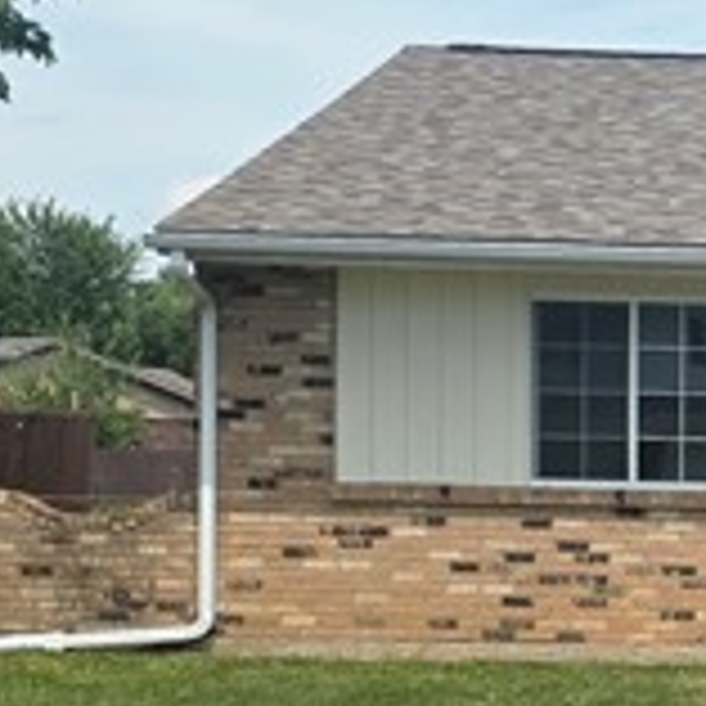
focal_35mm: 133
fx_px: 3069
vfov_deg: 13.0
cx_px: 1354
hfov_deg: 11.9
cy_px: 607
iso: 80
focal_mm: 6.3
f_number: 1.7
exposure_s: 1/7333
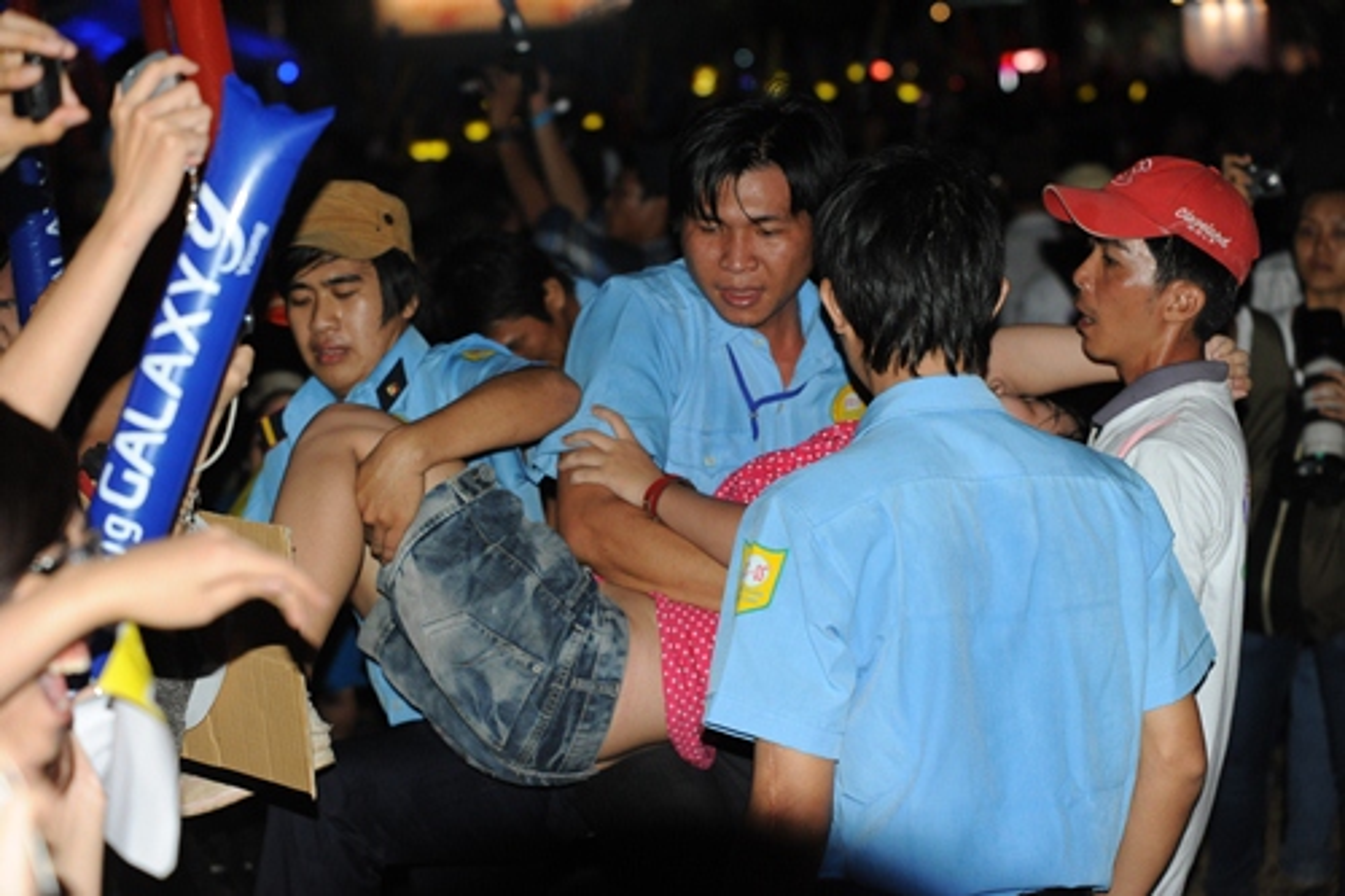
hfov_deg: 25.4
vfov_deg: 17.1
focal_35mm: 80
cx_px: 672
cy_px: 448
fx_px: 2988
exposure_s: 1/250
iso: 2500
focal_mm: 80
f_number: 5
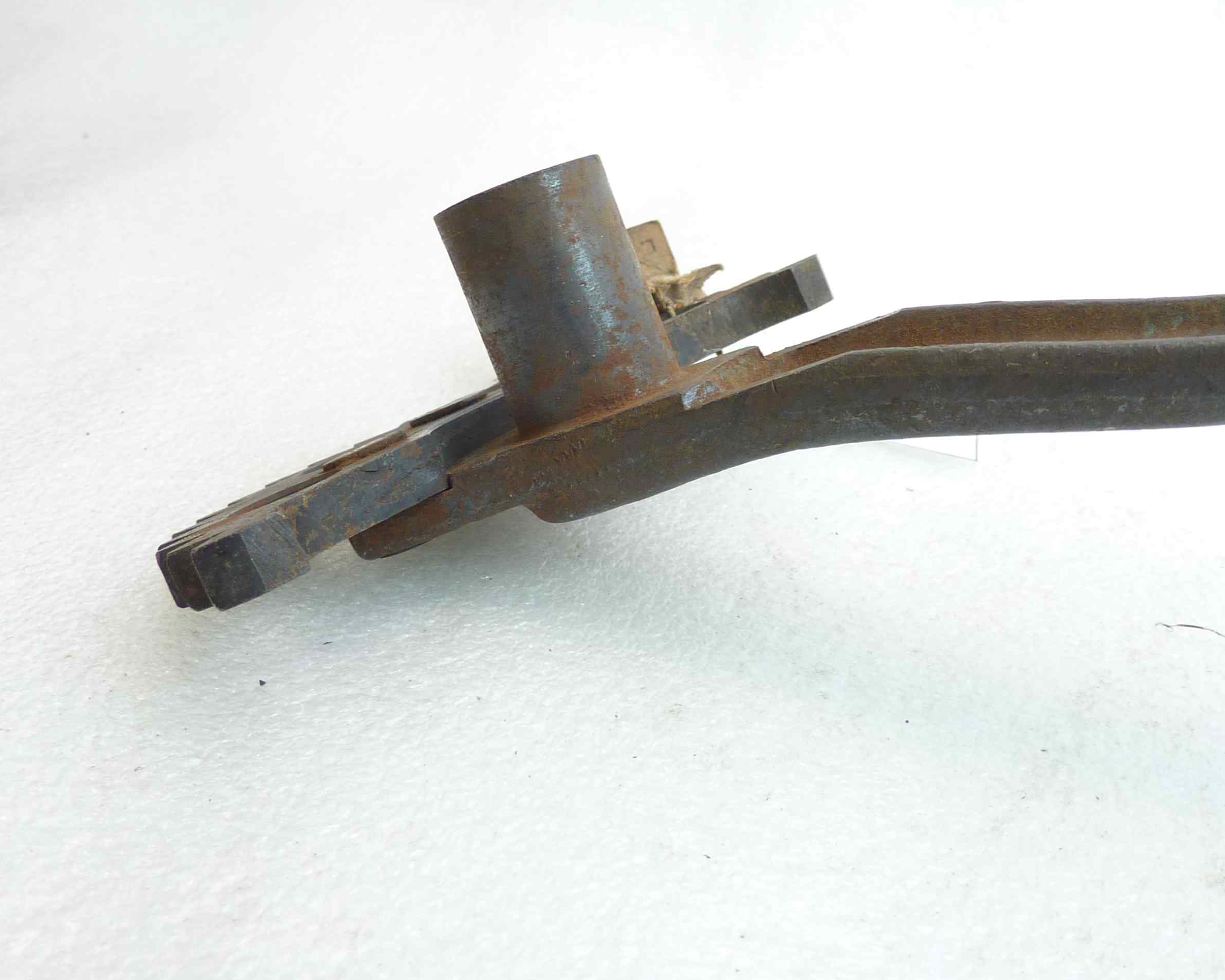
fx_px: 1450
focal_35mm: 40
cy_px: 486
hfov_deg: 45.8
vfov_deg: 37.3
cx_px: 655
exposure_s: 1/13
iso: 80
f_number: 3.3
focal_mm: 4.4
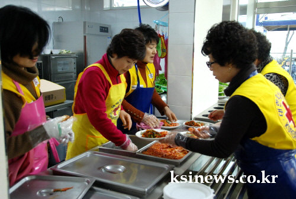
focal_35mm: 36
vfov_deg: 37.0
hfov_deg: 53.1
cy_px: 100
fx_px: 296
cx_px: 148
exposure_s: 1/60
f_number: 4
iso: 800
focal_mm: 24
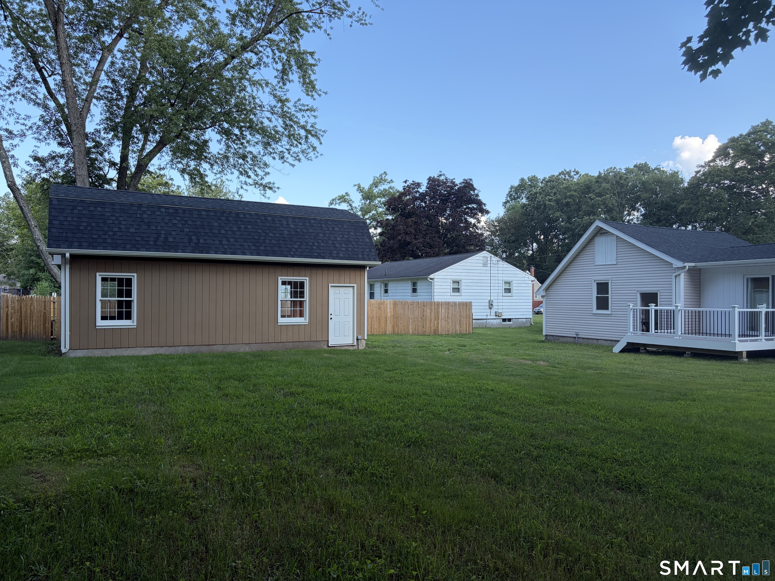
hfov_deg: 67.3
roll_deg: +0.0
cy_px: 290
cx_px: 388
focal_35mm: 26
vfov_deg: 53.1
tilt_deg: +0.2
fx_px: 582
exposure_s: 1/987
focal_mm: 5.96
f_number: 1.6
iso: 50
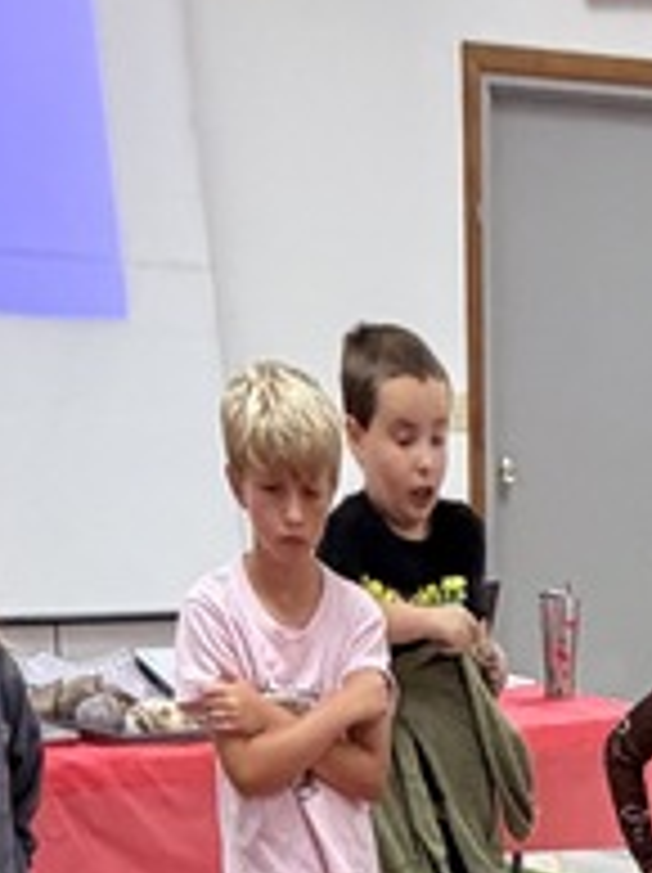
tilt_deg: -39.8
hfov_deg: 19.4
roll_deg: -2.9
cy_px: 1976
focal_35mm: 74
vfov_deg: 16.1
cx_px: 634
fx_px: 1863
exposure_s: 1/120
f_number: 2.2
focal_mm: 2.22
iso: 250
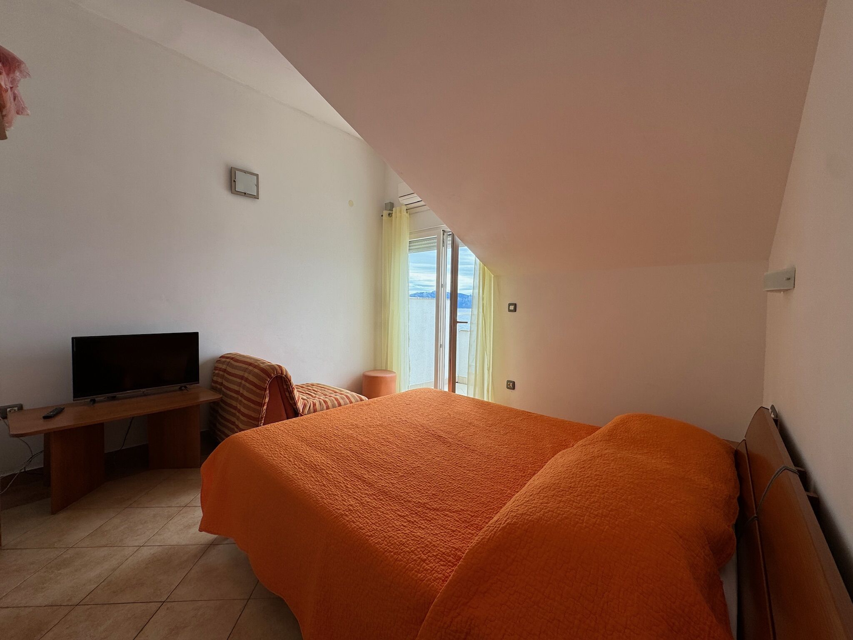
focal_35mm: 14
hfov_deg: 102.1
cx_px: 426
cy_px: 320
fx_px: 345
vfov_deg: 85.7
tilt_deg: -1.4
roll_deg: -0.9
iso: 40
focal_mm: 2.22
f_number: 2.2
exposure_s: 1/361
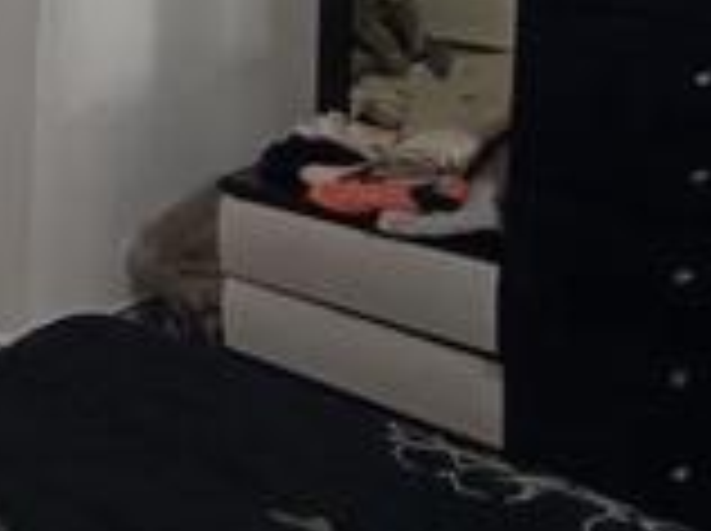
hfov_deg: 24.2
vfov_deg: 20.6
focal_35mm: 65
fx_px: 1333
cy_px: -158
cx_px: -324
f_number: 2.2
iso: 1021
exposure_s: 1/20
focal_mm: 1.66
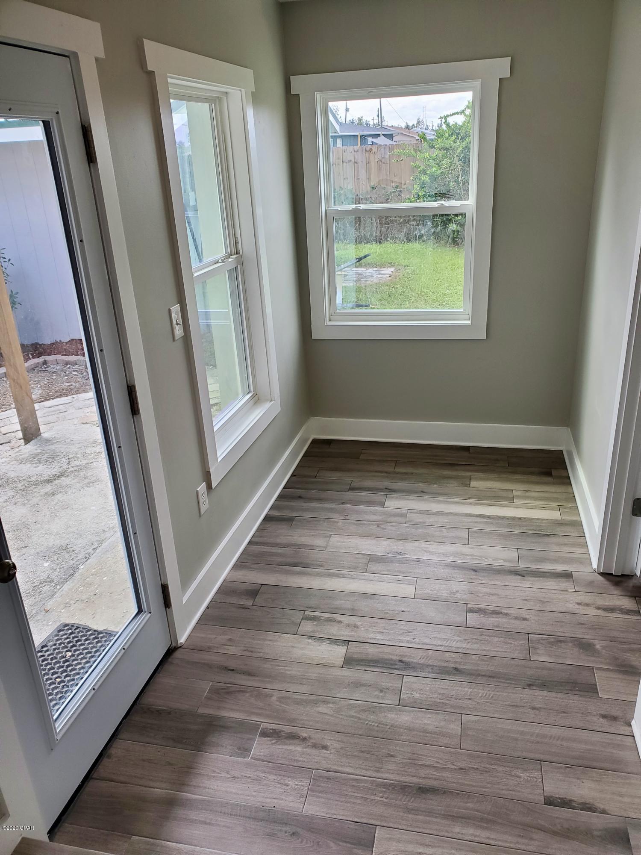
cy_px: 428
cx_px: 320
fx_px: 642
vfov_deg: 67.3
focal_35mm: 26
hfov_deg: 53.1
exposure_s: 1/120
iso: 64
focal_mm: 4.3
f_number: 2.4
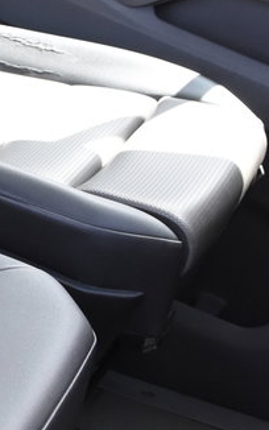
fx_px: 1195
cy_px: 133
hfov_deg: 10.6
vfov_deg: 20.3
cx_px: -413
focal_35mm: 102
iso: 1600
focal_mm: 17
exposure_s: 1/250
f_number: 8
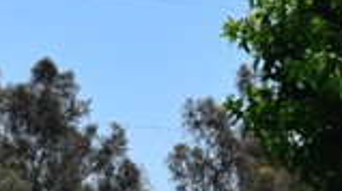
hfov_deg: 7.0
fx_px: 2754
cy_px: 295
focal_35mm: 304
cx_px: -108
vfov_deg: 4.0
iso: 360
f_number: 11
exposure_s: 1/500
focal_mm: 48
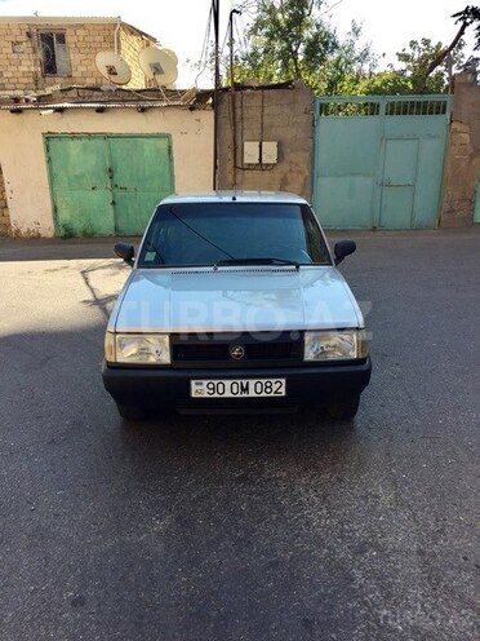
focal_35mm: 29
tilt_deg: -17.9
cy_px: 320
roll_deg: +0.3
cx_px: 240
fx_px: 536
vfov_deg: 61.7
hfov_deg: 48.2
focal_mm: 4.15
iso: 32
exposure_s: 1/659
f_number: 2.2
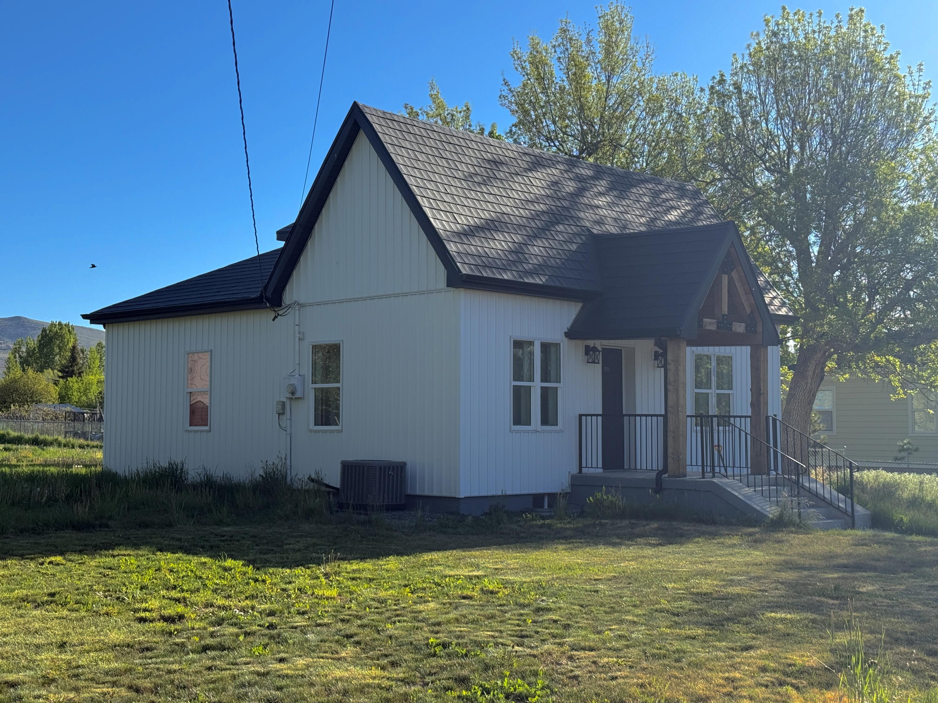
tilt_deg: +3.4
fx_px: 1301
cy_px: 352
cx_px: 469
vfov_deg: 30.3
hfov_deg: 39.7
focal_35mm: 48
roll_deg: -0.1
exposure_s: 1/3704
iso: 64
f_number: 1.78
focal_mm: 6.76
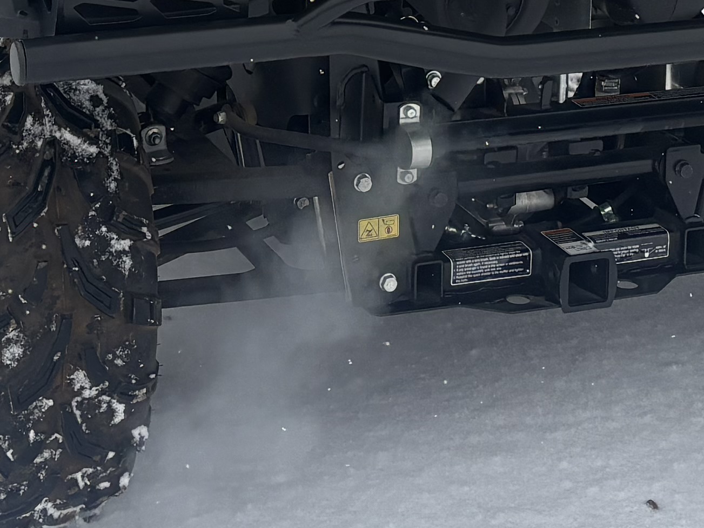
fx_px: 2318
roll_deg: -4.1
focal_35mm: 114
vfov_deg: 11.9
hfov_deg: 17.3
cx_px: 385
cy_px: -453
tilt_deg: -4.5
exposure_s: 1/3650
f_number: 1.6
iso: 50
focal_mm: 5.96
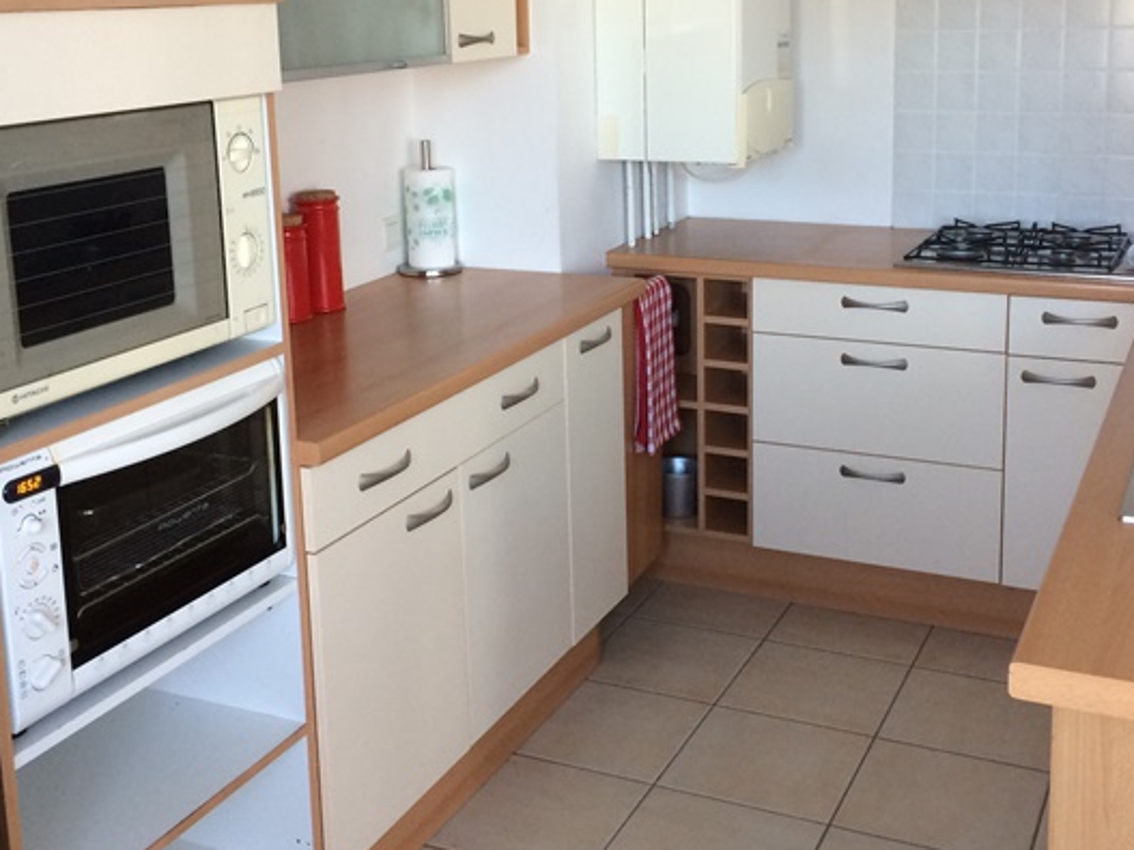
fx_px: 1441
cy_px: 275
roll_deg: +1.7
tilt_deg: -12.5
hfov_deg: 43.0
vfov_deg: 32.6
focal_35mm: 44
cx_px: 577
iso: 64
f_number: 2.2
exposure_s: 1/33
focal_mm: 4.15
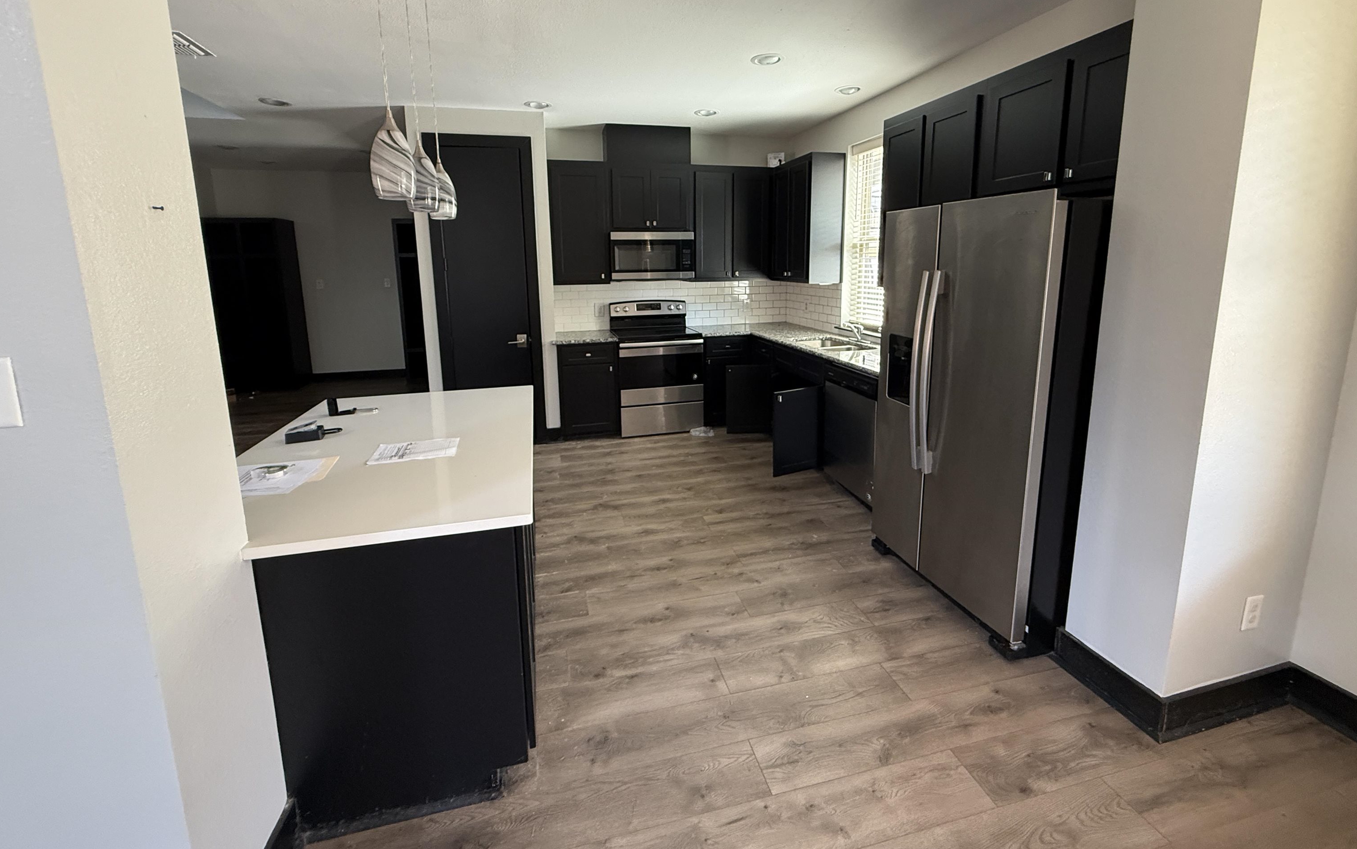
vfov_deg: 74.1
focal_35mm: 15
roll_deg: +0.4
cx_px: 681
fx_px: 555
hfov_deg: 101.5
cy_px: 348
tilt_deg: -9.6
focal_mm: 2.22
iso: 400
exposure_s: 1/75
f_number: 2.2
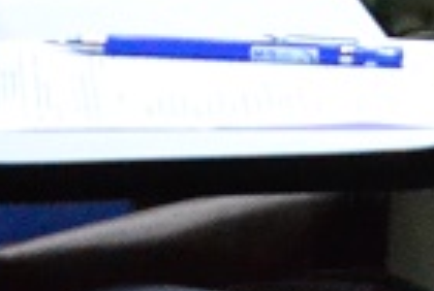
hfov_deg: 4.4
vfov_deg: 2.9
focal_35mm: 470
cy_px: -500
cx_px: 555
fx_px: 5676
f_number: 5.6
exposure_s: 1/40
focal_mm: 55
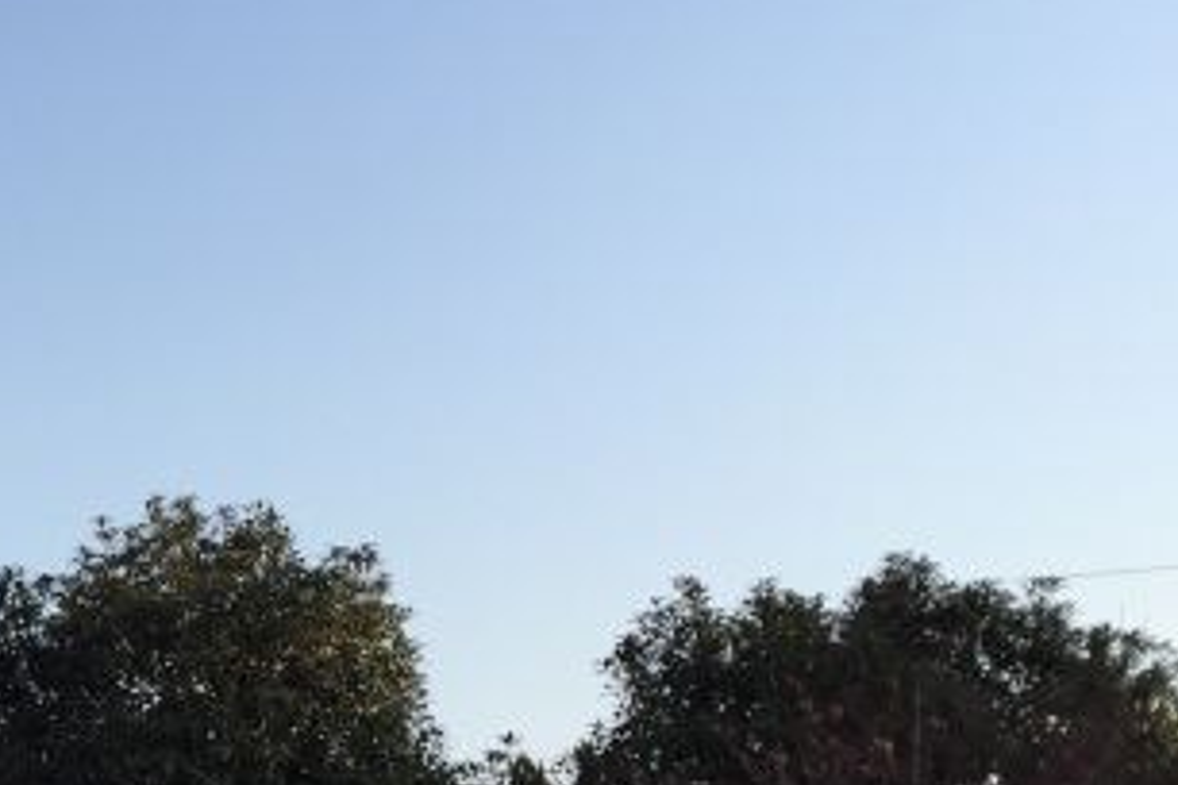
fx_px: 2258
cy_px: 737
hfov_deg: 27.0
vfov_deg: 19.3
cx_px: -89
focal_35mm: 69
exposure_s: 1/659
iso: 32
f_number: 2.2
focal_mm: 4.15
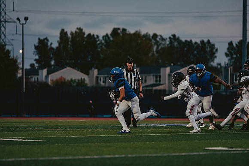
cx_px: 124
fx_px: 1449
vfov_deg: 6.6
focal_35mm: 209
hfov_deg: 9.8
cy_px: 83
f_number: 3.2
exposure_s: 1/1250
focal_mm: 200
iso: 1600
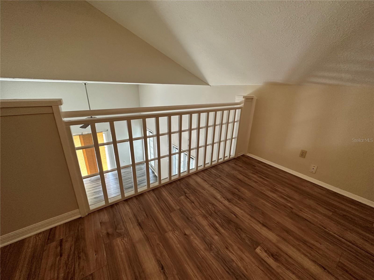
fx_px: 151
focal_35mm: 14
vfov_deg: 85.7
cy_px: 140
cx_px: 187
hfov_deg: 102.1
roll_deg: -1.5
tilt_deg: -20.0
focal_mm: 2.22
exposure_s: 1/120
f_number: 2.2
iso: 250
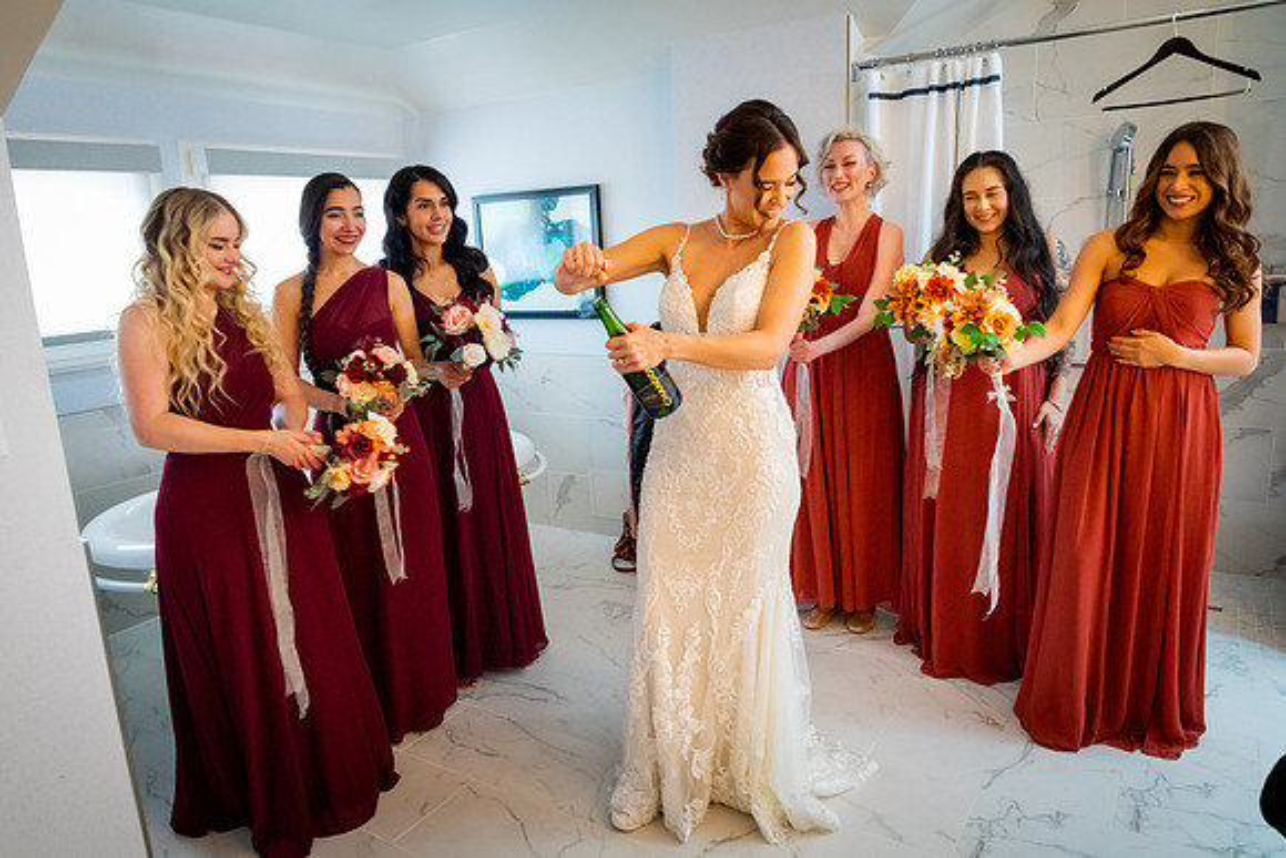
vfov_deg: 51.8
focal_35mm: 25
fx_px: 883
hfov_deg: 72.1
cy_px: 437
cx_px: 624
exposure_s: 1/160
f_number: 6.3
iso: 5000
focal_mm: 24
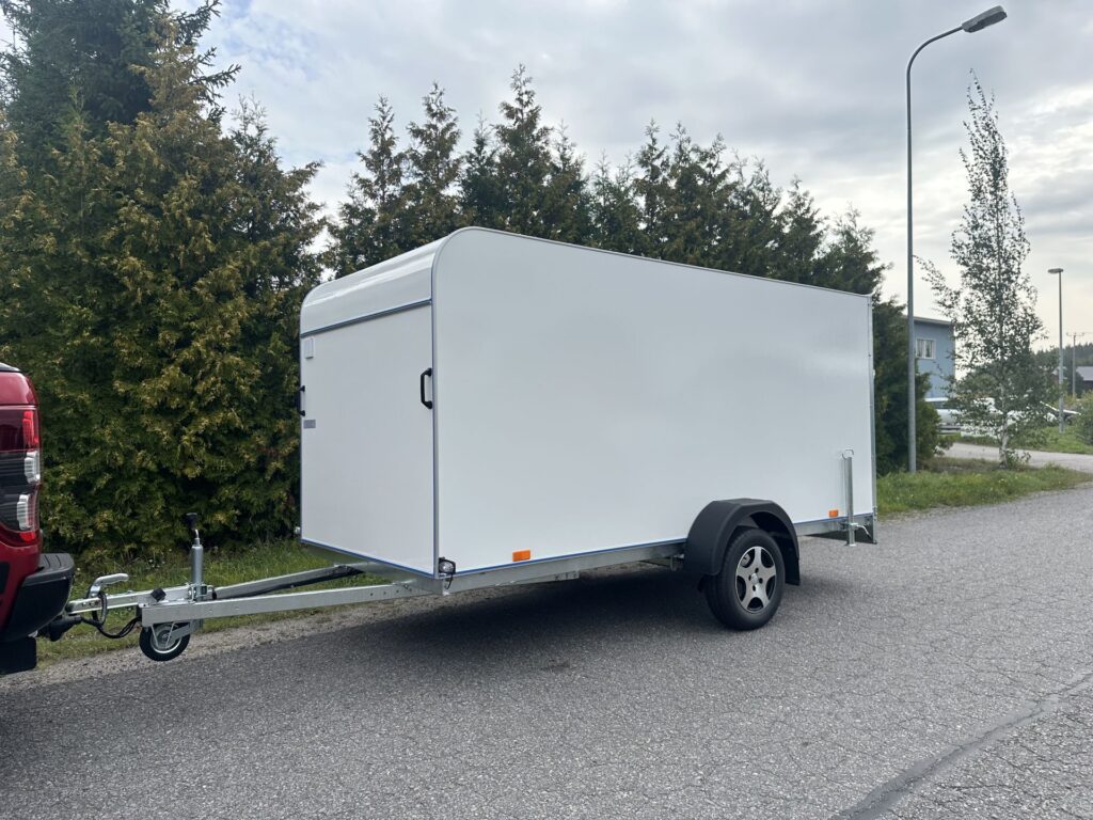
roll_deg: -0.3
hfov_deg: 71.6
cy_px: 410
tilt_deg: +0.2
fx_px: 758
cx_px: 546
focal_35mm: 24
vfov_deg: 56.8
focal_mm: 6.86
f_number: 1.78
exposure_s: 1/1321
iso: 80
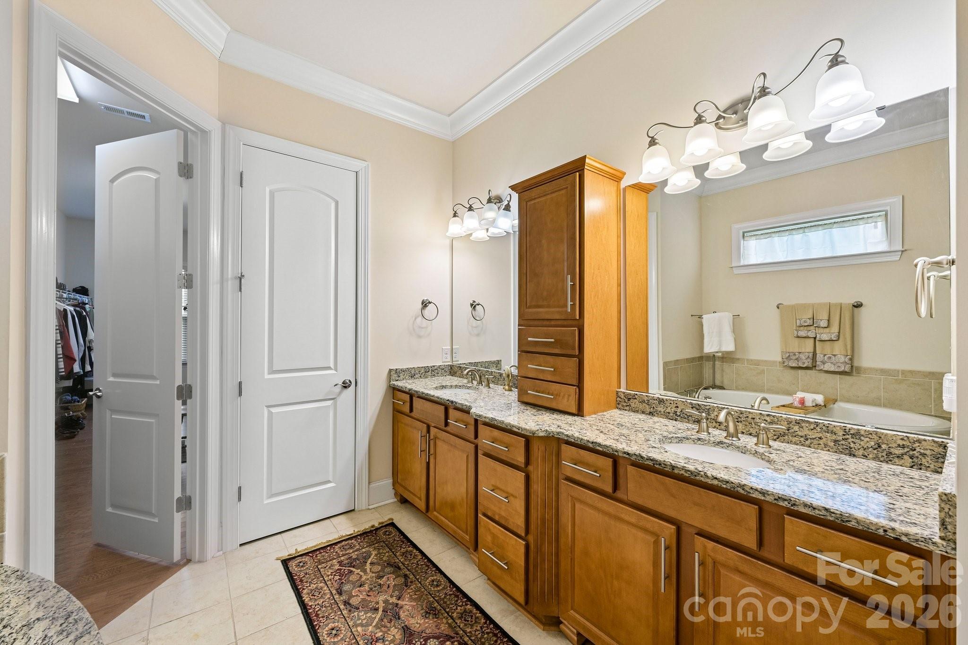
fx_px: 376
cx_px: 484
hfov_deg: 104.3
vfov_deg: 81.2
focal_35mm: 14
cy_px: 322
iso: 360
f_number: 8
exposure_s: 1/15
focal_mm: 14
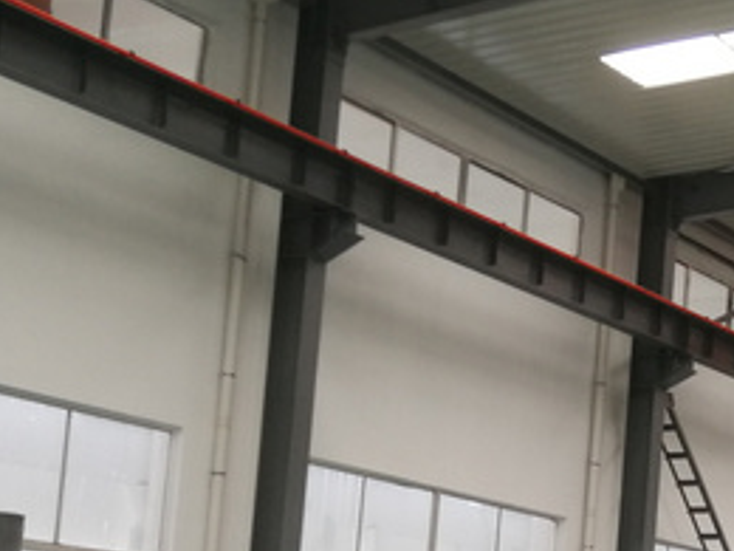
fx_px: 1760
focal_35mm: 83
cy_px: 551
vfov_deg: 17.4
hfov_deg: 22.1
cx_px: 827
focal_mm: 3.95
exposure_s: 1/50
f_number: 2.2
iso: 100
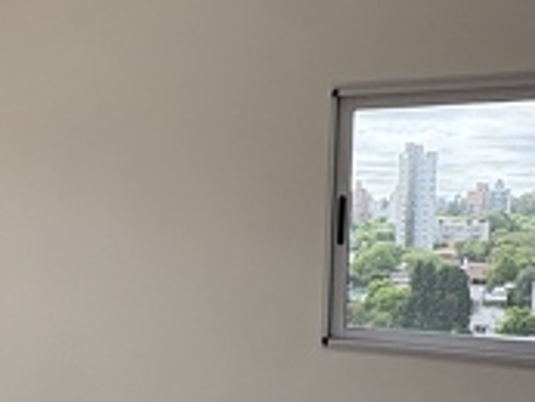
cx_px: 68
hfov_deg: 33.9
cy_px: 294
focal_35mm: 54
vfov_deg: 26.8
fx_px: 835
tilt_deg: -5.7
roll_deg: +0.3
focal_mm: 2.22
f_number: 2.2
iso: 64
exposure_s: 1/734
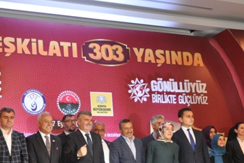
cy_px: 138
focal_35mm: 74
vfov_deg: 18.3
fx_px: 501
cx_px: 77
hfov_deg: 27.2
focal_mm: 27
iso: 800
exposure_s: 1/60
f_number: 3.8
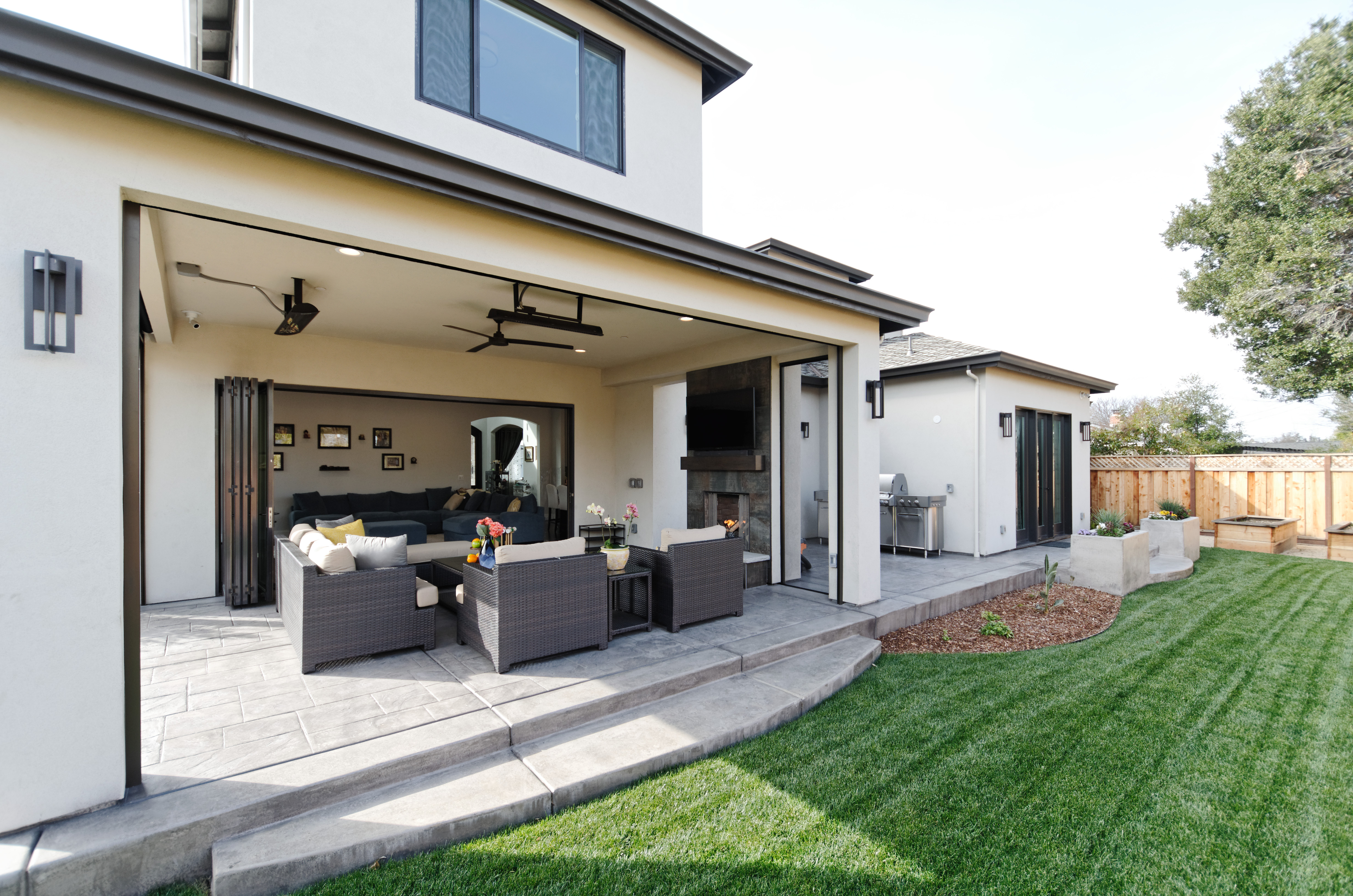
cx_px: 676
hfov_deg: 100.5
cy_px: 448
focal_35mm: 15
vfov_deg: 77.1
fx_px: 563
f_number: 3.5
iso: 100
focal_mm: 10
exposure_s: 1/160
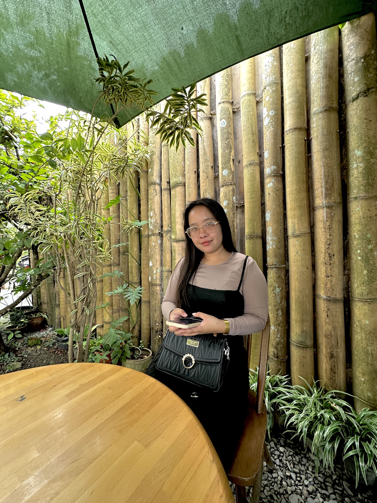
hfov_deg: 85.7
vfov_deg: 102.1
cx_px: 188
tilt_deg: -0.6
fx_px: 203
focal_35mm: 14
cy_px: 252
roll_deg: +1.2
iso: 125
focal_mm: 2.22
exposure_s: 1/99
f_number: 2.2
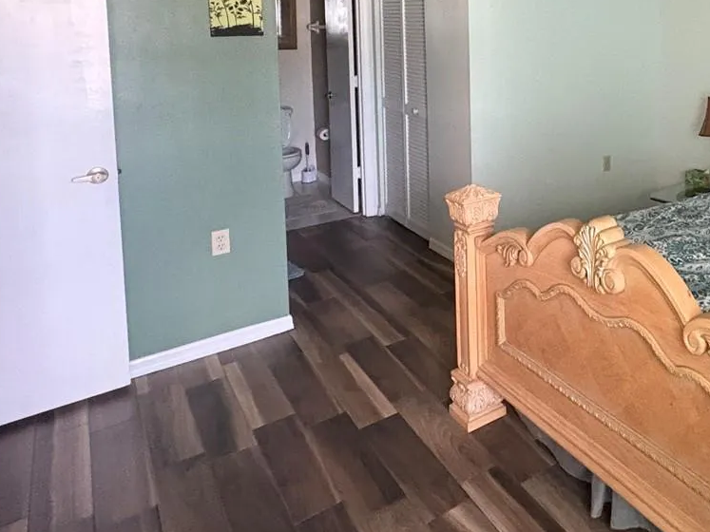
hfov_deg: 52.6
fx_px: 615
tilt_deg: -2.2
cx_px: 640
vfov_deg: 43.2
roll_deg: +0.9
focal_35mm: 30
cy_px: 63
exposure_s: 1/40
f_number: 2.2
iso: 1000
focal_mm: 2.22
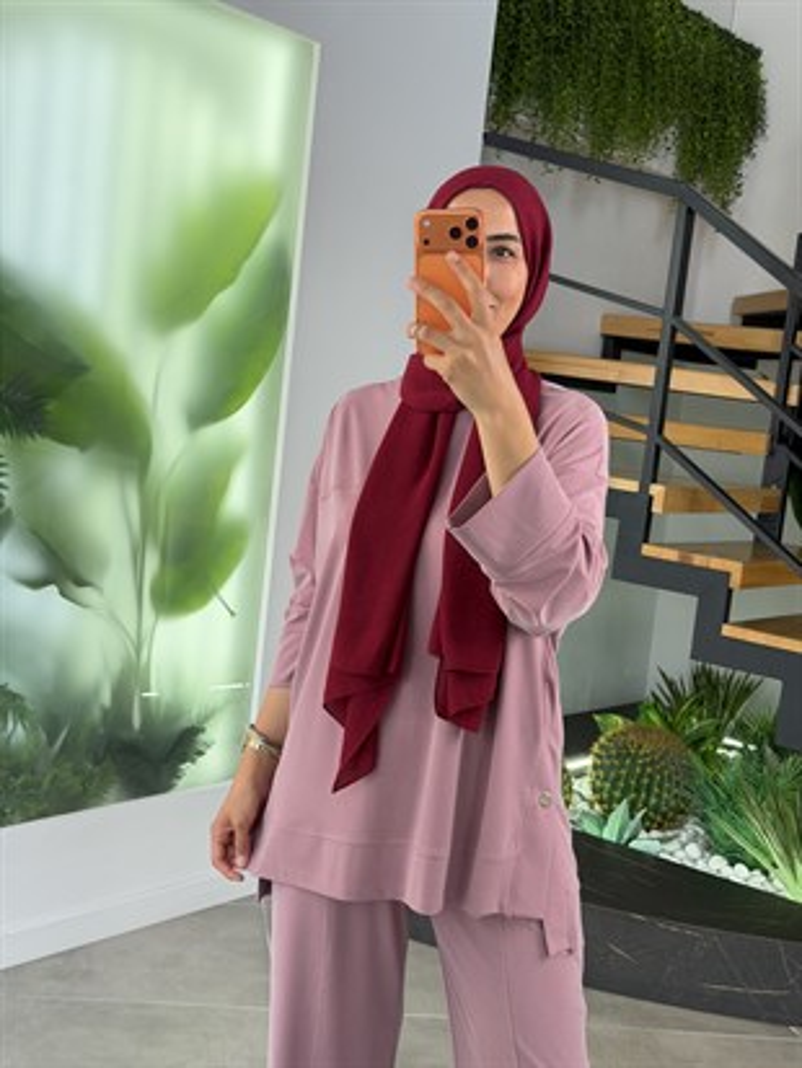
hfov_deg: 30.3
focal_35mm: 48
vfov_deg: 39.6
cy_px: 534
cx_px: 401
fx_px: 1482
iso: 100
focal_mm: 6.76
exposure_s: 1/195
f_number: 1.78
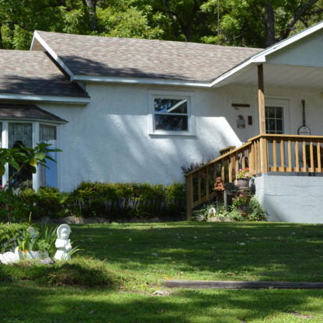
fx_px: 971
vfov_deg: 18.9
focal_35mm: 92
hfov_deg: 18.5
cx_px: 301
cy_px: 162
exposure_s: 1/160
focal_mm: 26
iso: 100
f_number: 8
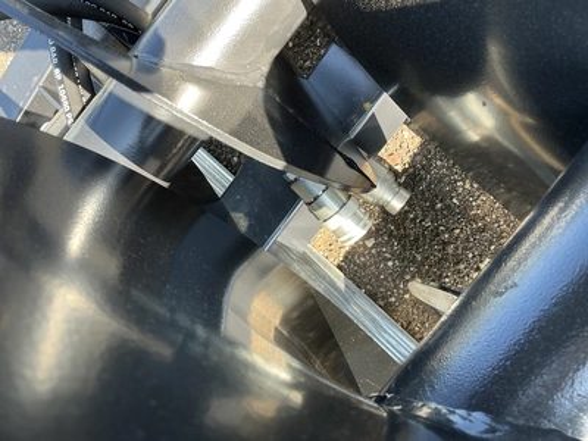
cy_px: 220
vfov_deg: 49.7
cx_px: 294
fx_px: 476
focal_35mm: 28
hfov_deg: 63.4
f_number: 1.8
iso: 25
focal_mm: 3
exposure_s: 1/122
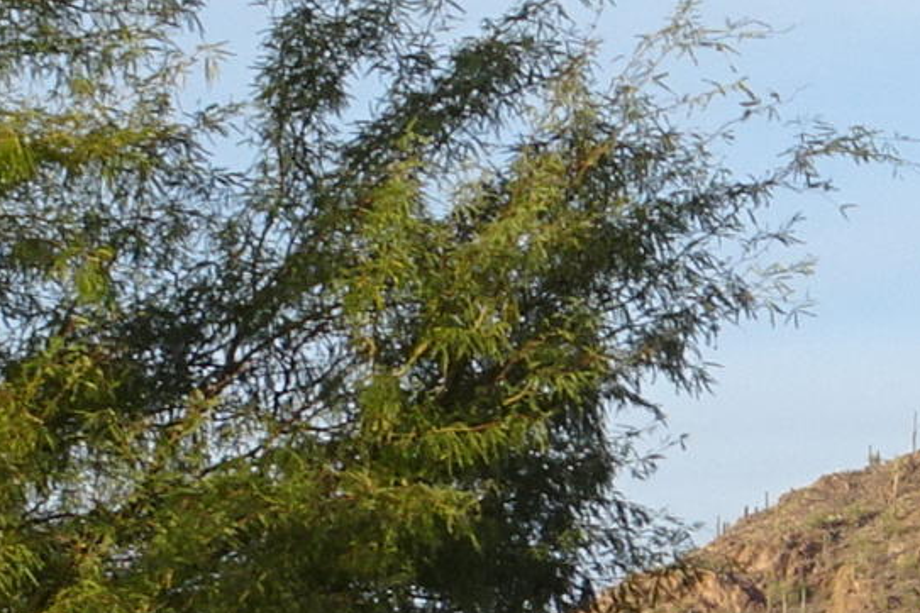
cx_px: 1288
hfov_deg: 5.7
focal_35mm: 356
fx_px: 9097
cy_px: 1104
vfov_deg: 3.8
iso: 80
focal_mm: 10.59
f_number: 4.5
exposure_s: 1/250
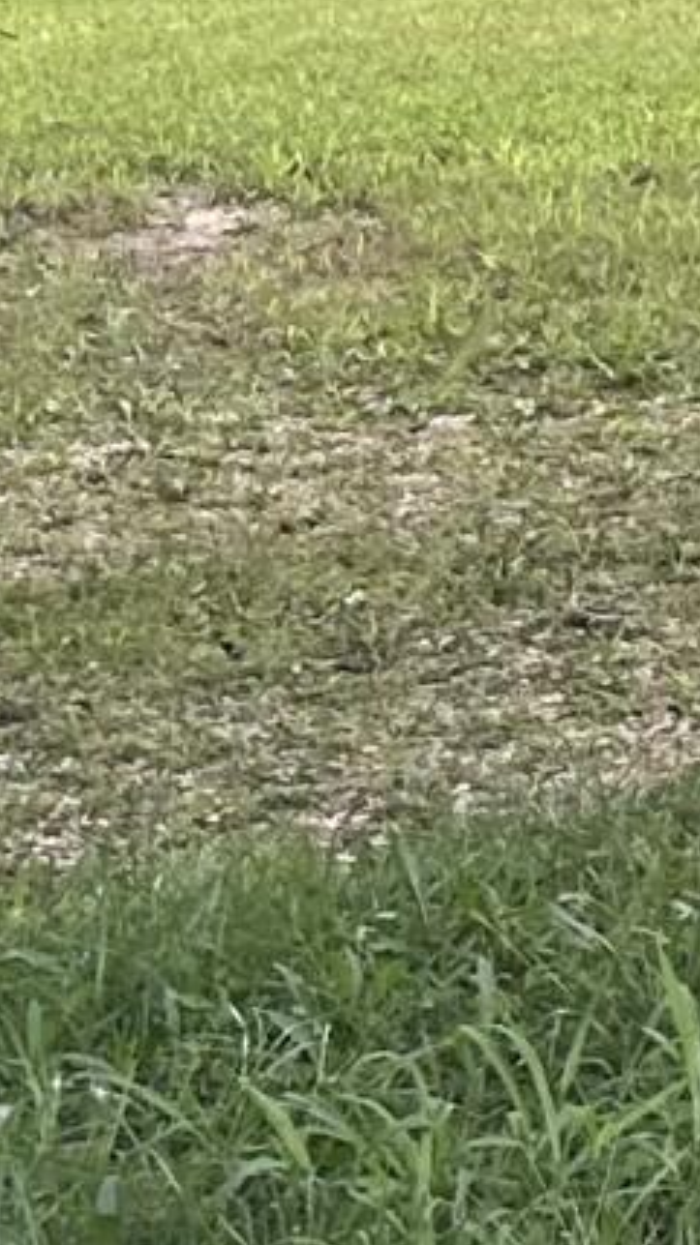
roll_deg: -0.7
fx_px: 6045
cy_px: -798
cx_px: 2698
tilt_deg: -0.5
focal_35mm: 183
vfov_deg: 11.2
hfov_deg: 5.8
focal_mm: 6.86
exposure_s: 1/351
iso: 80
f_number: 1.78
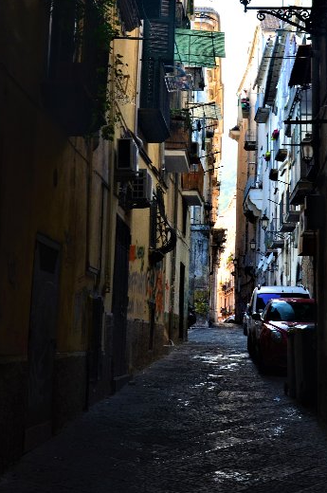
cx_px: 212
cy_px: 169
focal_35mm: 60
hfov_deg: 22.5
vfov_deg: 33.2
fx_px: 820
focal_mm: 26
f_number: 9
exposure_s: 1/30
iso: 400
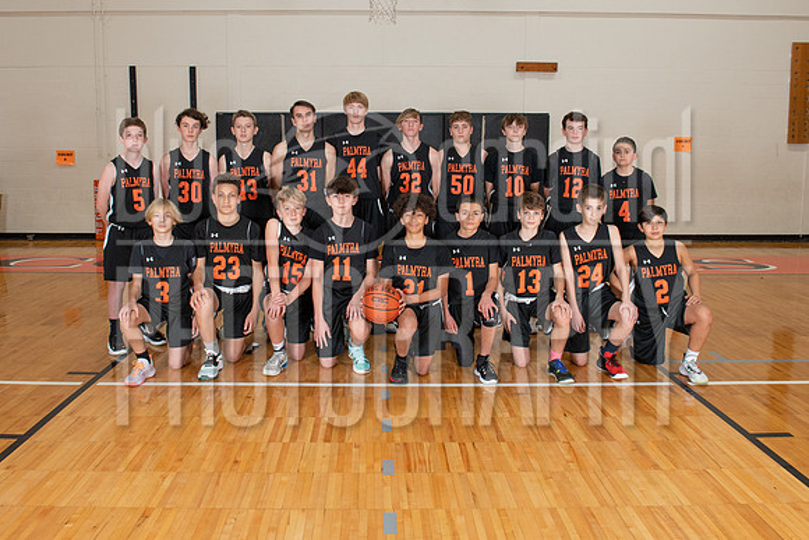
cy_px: 225
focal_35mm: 29
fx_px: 661
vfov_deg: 44.2
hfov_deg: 62.9
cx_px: 380
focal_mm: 24
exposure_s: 1/250
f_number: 6.3
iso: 1600
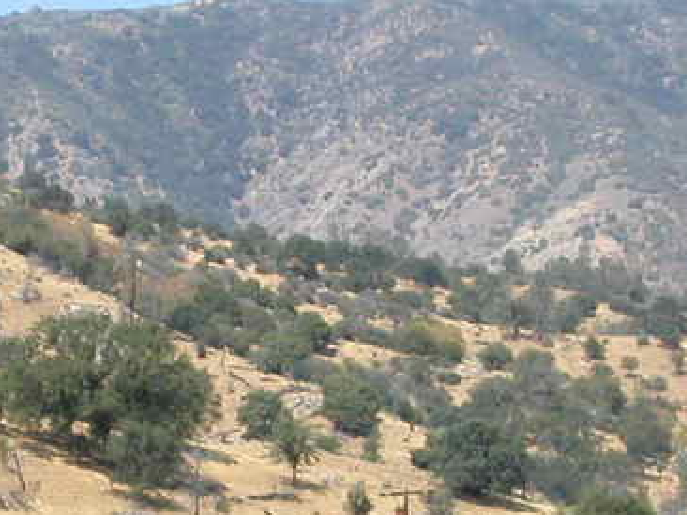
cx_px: 234
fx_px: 5140
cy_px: 526
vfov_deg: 5.7
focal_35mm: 259
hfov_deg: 7.6
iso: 100
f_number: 4.4
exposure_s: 1/515
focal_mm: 14
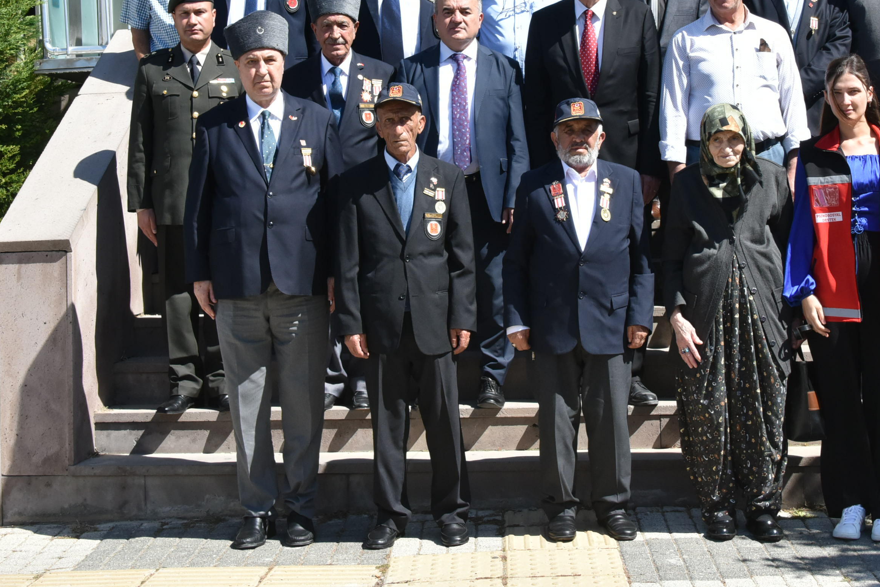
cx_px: 551
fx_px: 1858
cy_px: 124
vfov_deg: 17.8
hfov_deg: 26.6
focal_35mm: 76
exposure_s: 1/800
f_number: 14
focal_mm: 48
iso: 1600
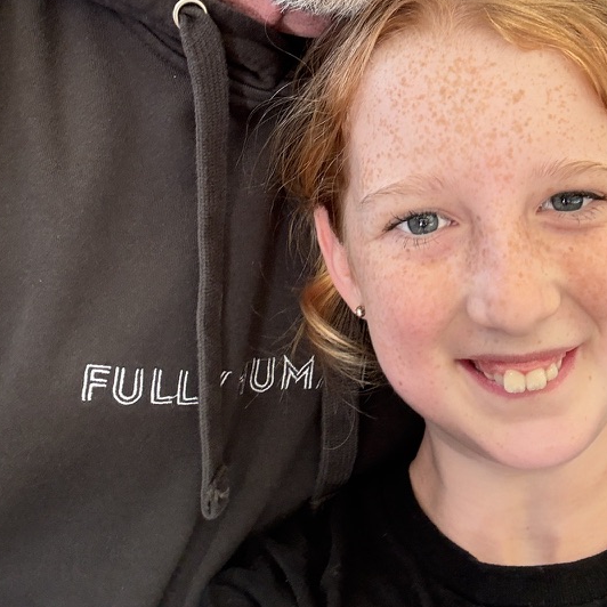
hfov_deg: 33.3
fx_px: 1012
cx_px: 349
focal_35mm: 51
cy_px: 49
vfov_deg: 31.7
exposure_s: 1/60
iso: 80
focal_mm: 2.69
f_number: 1.9
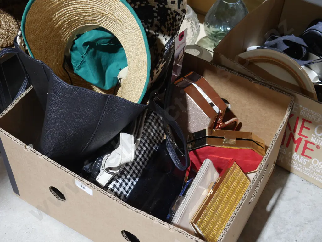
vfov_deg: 29.1
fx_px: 465
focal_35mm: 50
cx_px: 161
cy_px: 121
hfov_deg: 38.2
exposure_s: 1/60
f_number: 5.3
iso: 1600
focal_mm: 25
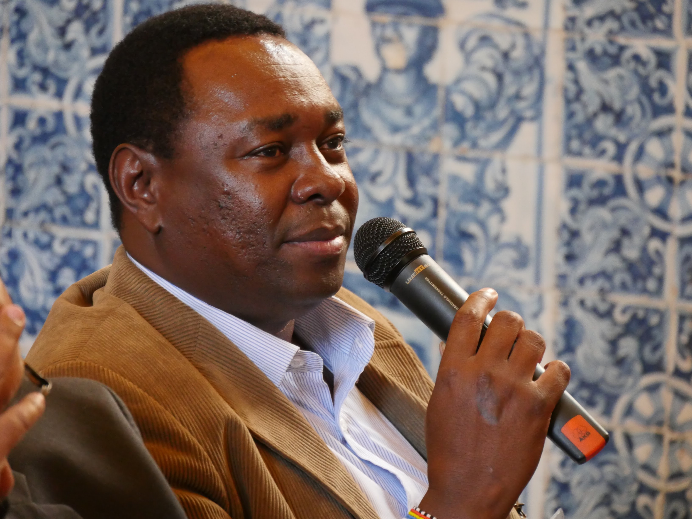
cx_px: 346
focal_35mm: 280
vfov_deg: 5.3
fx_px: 5597
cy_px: 260
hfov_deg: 7.1
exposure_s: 1/40
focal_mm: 140
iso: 3200
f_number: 5.6
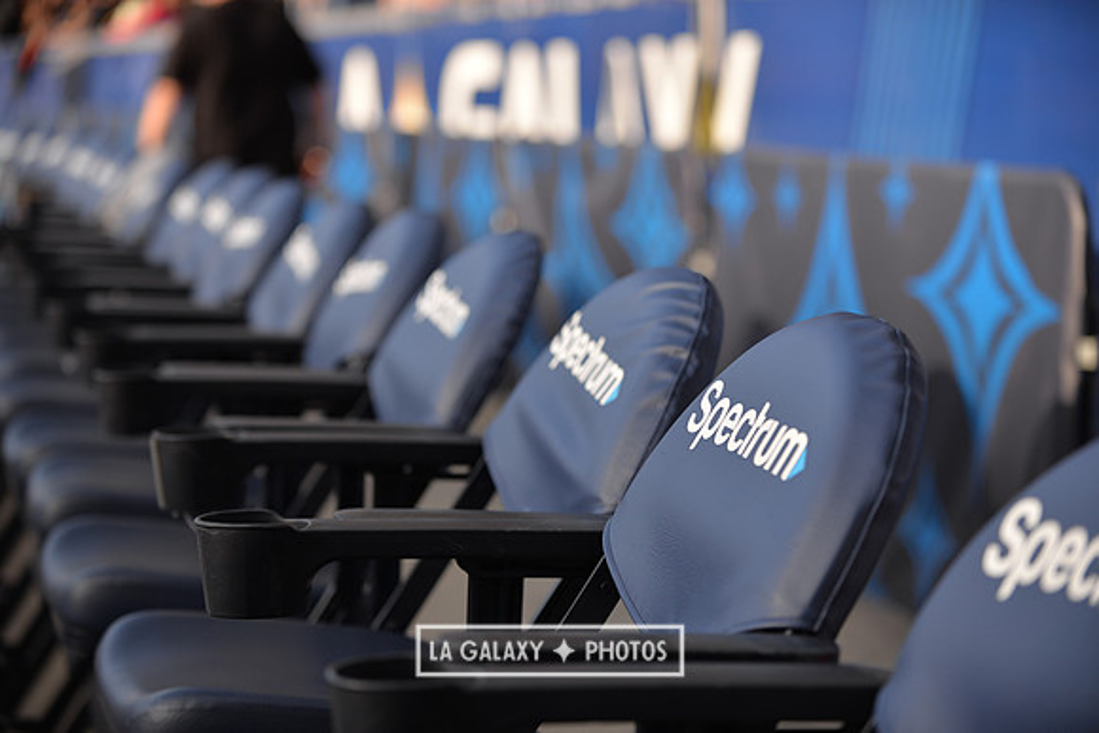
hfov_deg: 22.6
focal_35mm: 90
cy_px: 366
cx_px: 550
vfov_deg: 15.2
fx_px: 2748
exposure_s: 1/2000
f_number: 2.8
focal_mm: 90
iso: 200
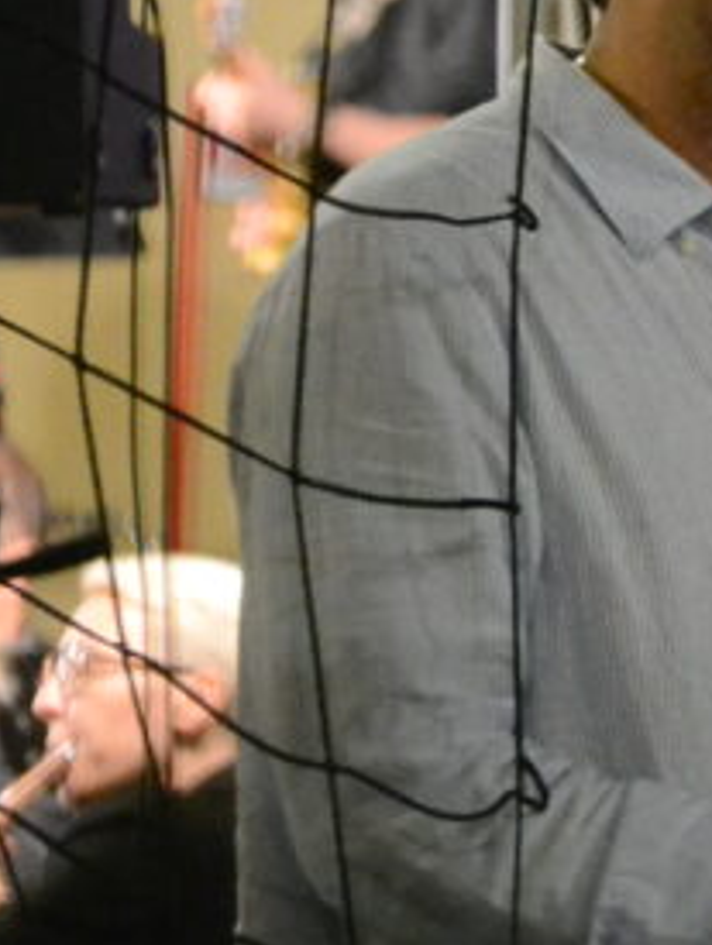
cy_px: 359
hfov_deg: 2.4
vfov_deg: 3.3
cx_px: 1231
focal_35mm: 607
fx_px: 16619
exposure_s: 1/50
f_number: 6
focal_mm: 145
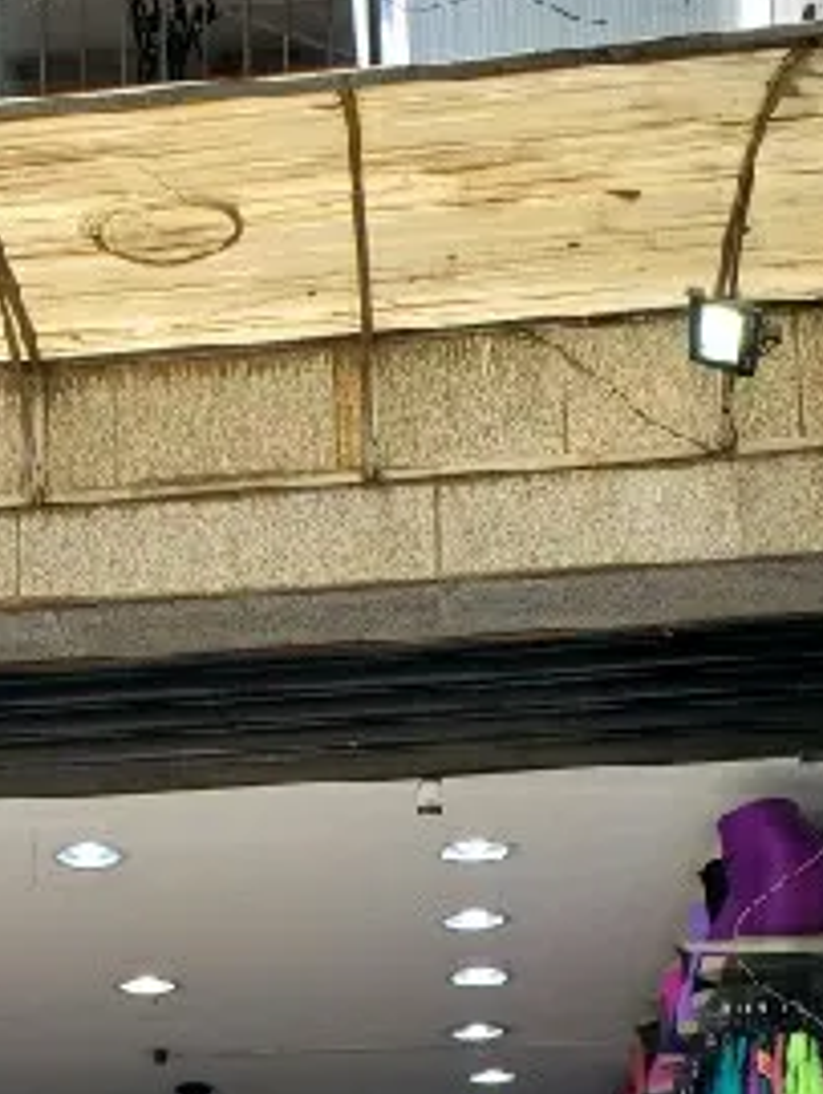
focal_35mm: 77
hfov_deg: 18.9
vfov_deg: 24.2
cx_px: 105
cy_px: 1086
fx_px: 2437
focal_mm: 4.3
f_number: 2.4
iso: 50
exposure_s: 1/303
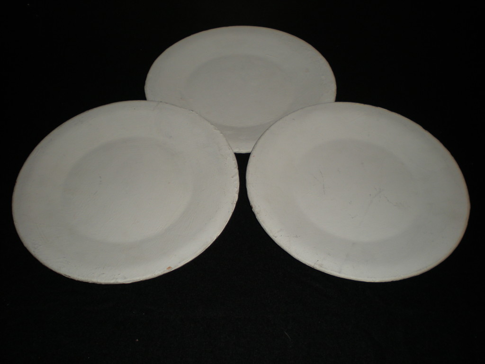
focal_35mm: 38
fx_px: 532
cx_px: 242
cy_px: 182
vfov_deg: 37.7
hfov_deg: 49.0
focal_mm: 6.3
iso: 64
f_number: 3.1
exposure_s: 1/60
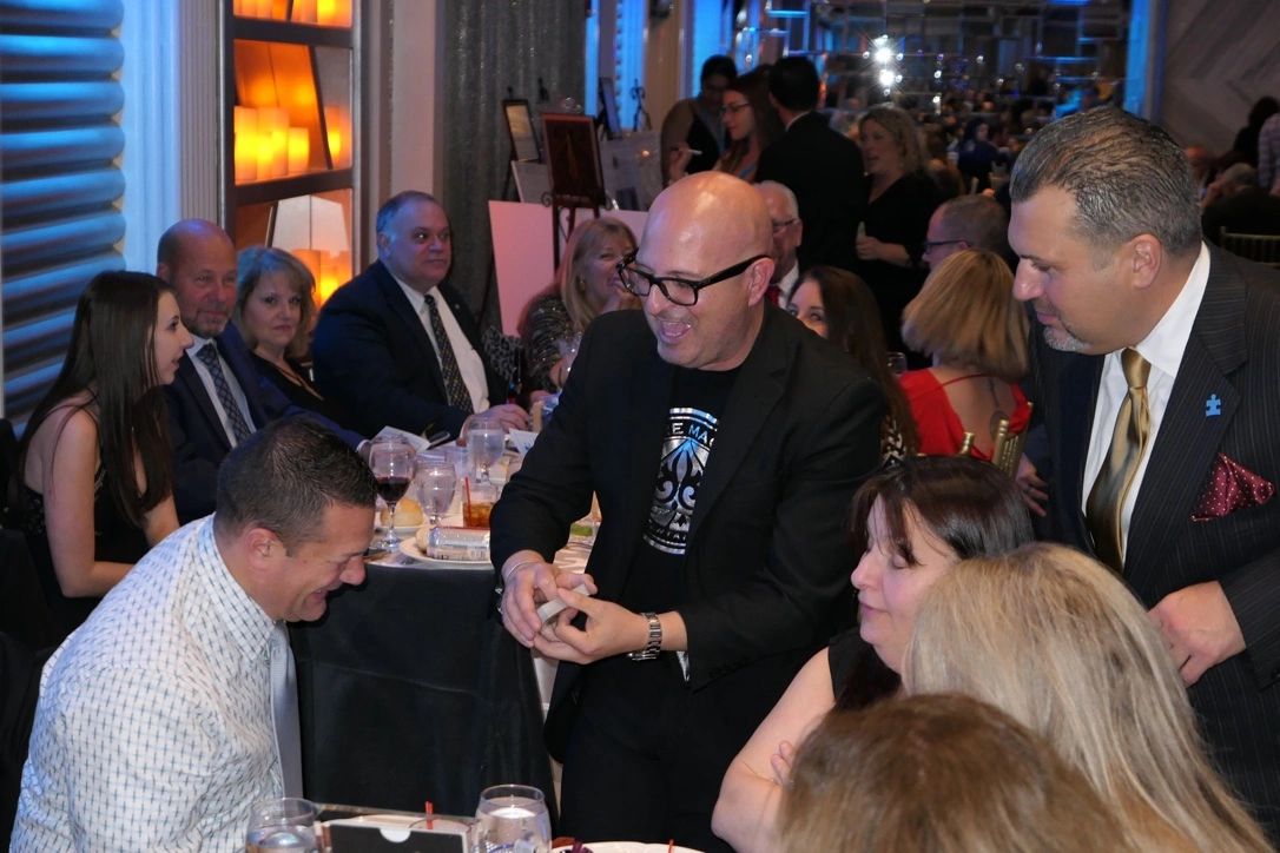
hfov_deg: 30.5
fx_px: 2346
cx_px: 640
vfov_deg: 20.6
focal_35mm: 66
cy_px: 426
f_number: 2.8
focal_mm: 24.2
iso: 800
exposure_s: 1/60
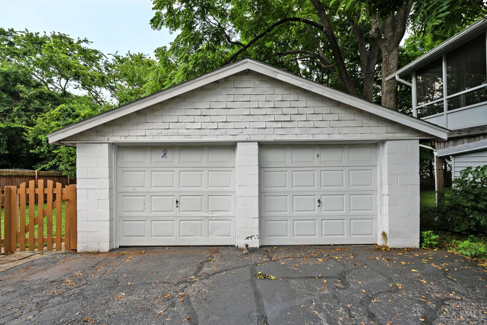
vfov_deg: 68.9
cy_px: 162
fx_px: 237
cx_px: 244
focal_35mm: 18
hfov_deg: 91.6
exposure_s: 1/250
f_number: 5.6
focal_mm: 17.5
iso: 125
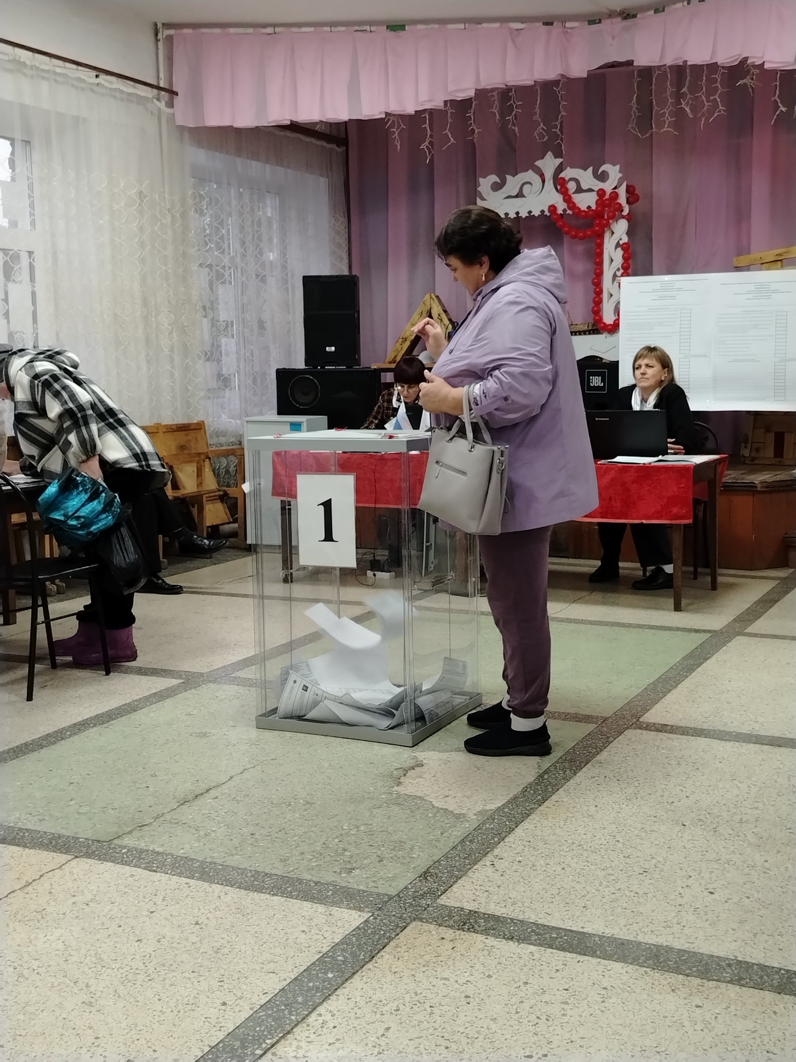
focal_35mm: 43
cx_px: 398
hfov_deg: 33.6
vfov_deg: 43.9
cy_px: 531
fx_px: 1318
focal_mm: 5.25
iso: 1459
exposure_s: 1/100
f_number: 1.75
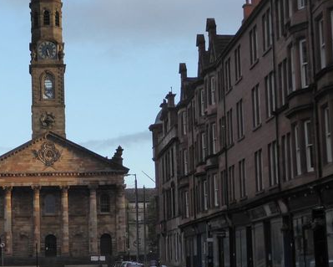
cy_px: 181
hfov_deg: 20.9
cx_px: 42
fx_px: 887
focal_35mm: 90
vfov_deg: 17.0
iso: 160
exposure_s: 1/125
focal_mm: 7.8
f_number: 3.9
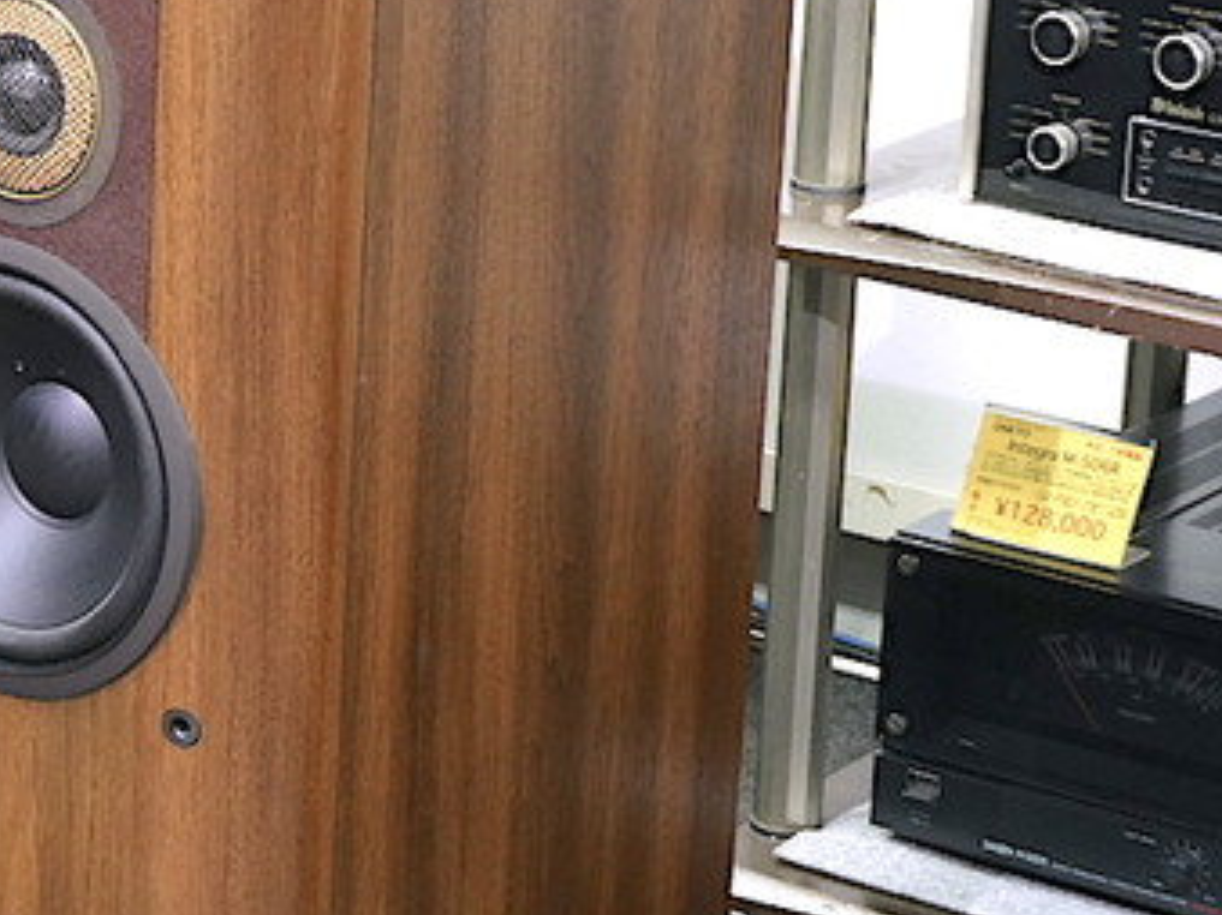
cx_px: -162
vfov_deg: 9.7
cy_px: 465
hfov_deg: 12.7
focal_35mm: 153
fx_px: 5399
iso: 100
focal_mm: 9.6
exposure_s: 1/1.6
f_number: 4.1
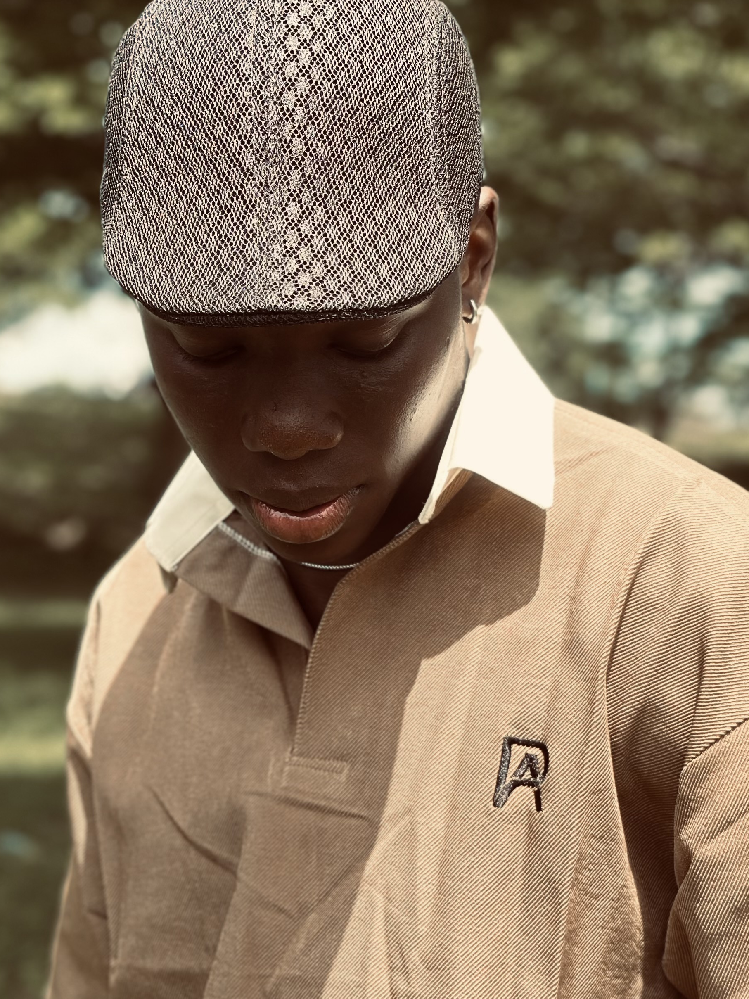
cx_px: 434
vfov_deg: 24.4
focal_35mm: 80
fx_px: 2308
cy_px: 598
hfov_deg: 18.4
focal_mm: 6.86
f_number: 1.78
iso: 80
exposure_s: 1/1590
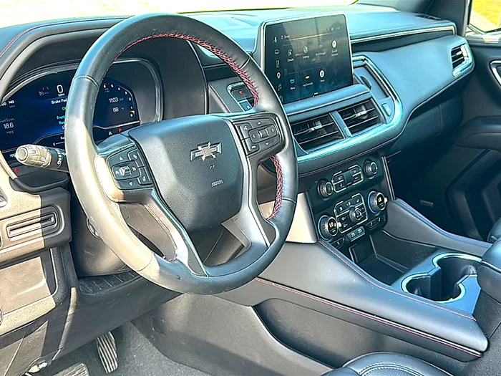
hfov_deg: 50.1
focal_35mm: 37
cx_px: 250
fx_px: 536
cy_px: 188
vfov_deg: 38.7
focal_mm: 6.86
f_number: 1.78
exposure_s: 1/235
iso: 125
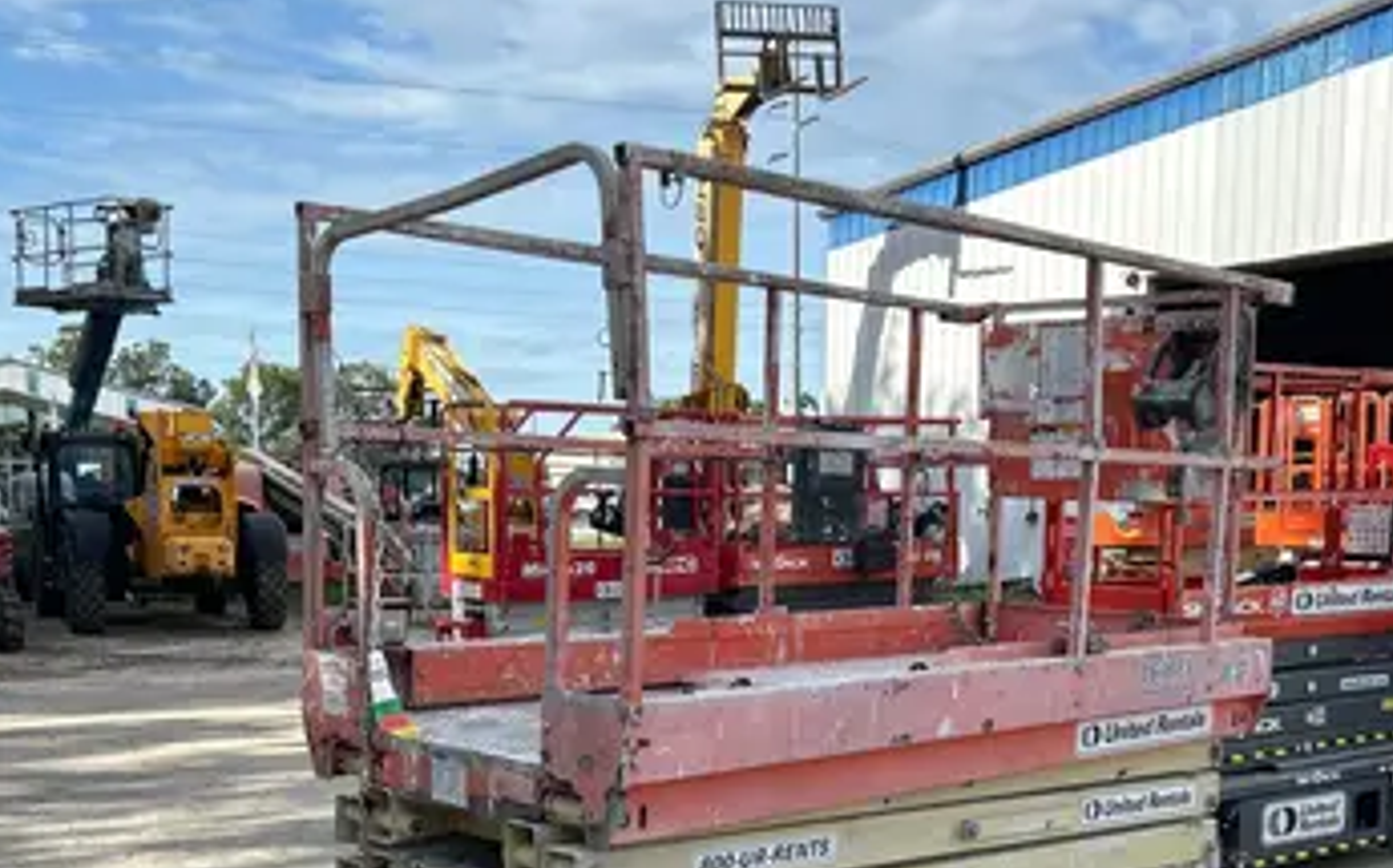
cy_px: 717
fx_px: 1669
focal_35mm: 44
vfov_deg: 28.4
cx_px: 751
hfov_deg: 45.3
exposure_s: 1/2632
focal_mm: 5.7
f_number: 1.5
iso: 50
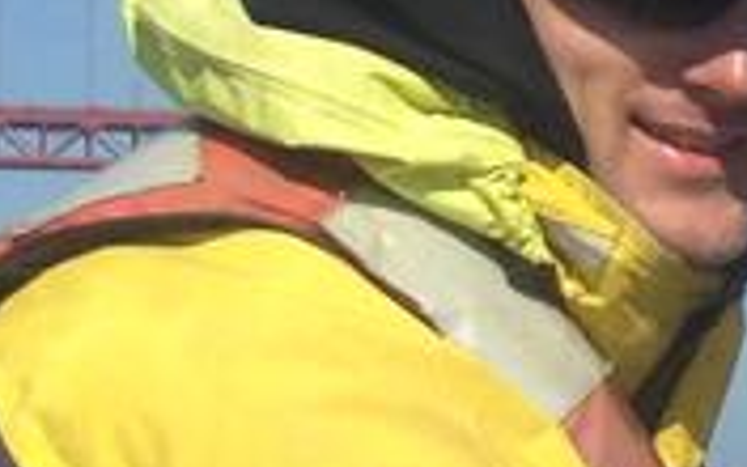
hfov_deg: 6.6
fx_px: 5415
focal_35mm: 266
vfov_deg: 4.9
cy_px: 450
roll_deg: -0.7
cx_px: 2814
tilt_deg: +2.2
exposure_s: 1/1938
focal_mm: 4.12
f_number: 2.4
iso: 50
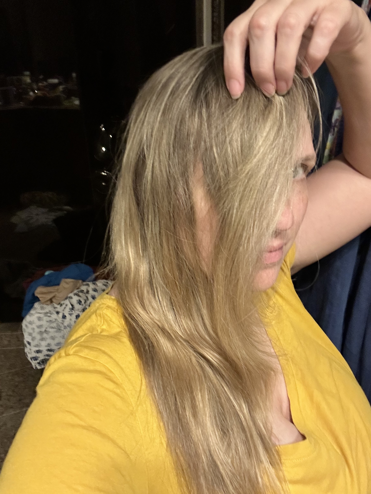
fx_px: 429
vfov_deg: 60.0
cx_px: 186
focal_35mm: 30
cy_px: 247
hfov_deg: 46.8
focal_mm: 2.69
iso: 320
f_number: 1.9
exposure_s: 1/30
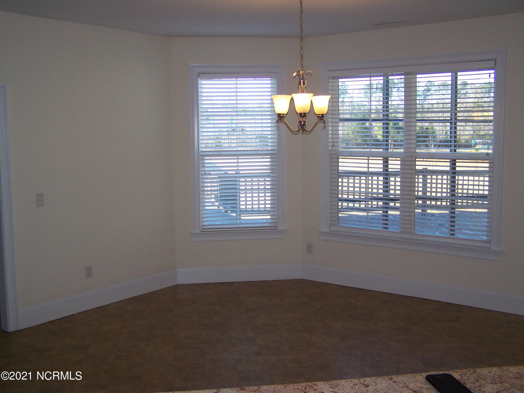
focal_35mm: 38
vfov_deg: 37.7
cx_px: 262
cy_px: 196
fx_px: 575
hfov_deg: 49.0
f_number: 2.8
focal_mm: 6.3
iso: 80
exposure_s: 1/60
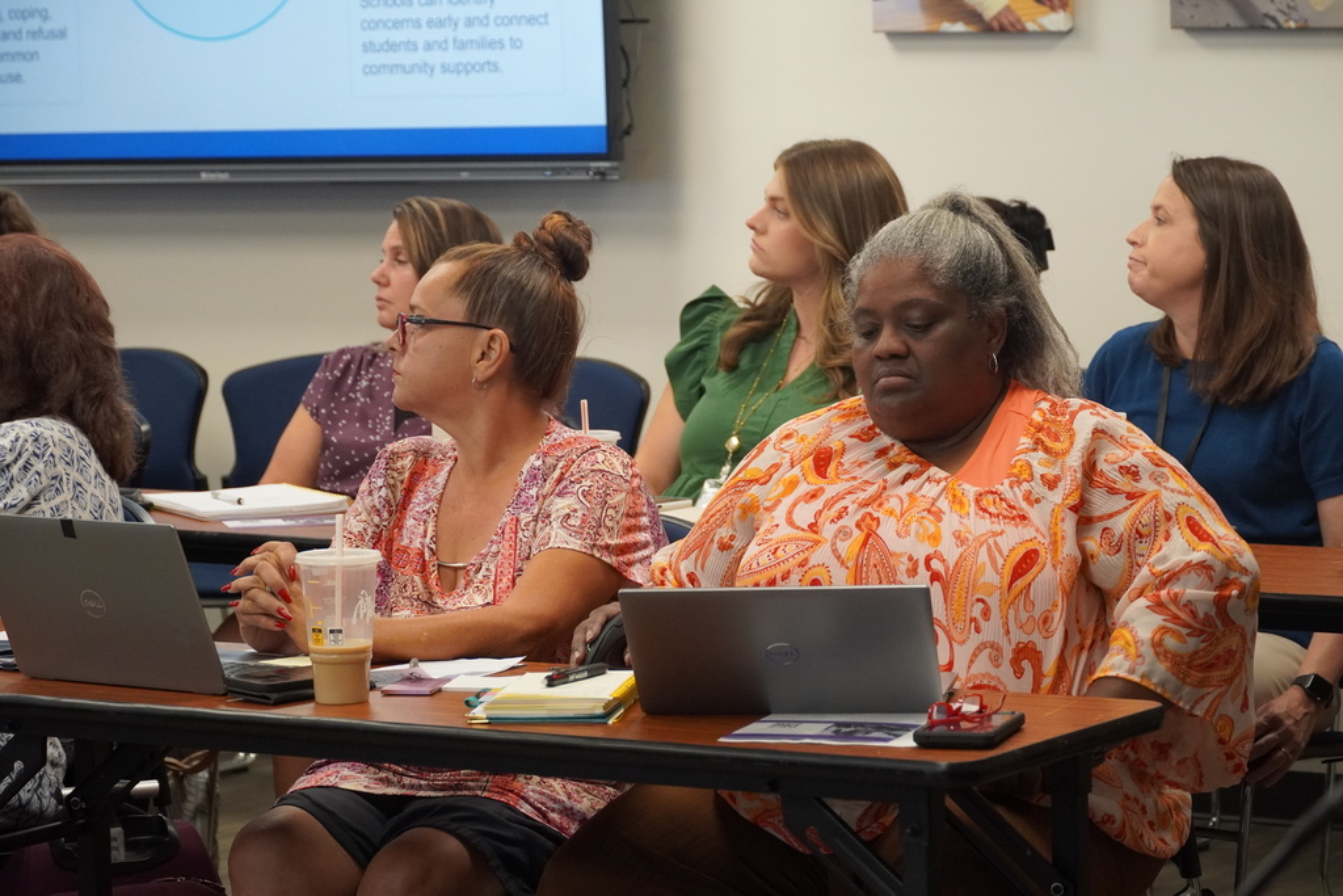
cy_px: 448
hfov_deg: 18.4
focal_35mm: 111
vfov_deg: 12.3
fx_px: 4141
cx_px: 672
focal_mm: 74
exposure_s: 1/160
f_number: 5.6
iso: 2500
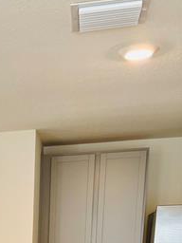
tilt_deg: -11.2
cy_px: 357
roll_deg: +0.9
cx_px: -89
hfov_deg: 17.1
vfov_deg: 21.3
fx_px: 547
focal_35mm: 78
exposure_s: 1/120
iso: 125
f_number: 1.6
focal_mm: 5.96
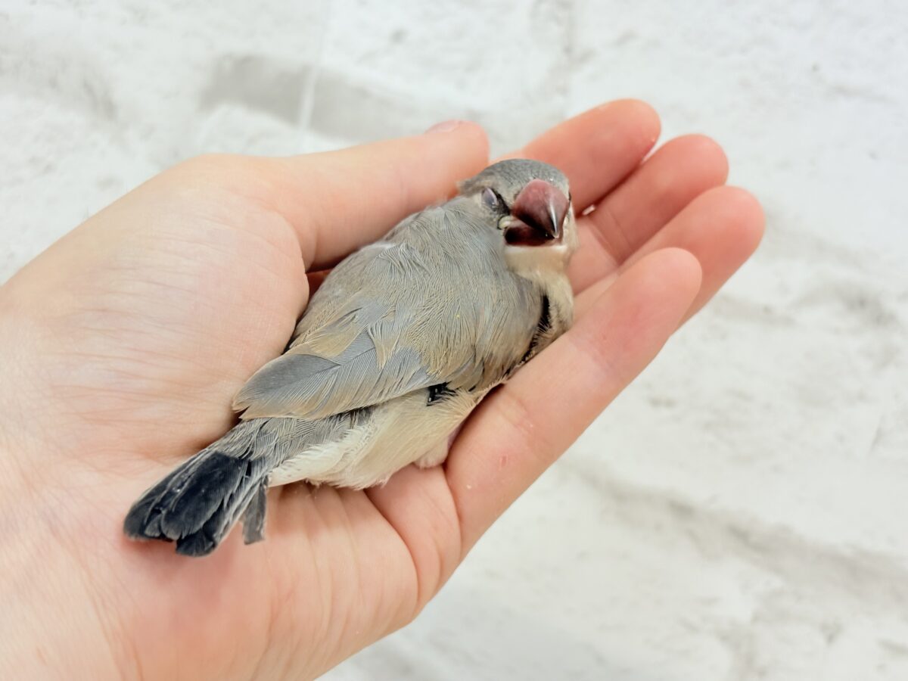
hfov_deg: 36.8
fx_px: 1364
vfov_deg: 28.0
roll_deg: -12.7
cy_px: 340
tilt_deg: -10.2
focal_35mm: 52
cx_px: 454
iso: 80
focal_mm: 5.96
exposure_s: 1/100
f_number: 1.6
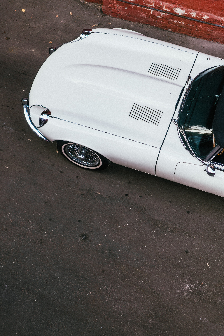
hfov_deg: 19.5
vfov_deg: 28.8
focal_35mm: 70
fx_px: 653
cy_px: 168
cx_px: 112
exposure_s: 1/100
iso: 100
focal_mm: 70
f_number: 2.8
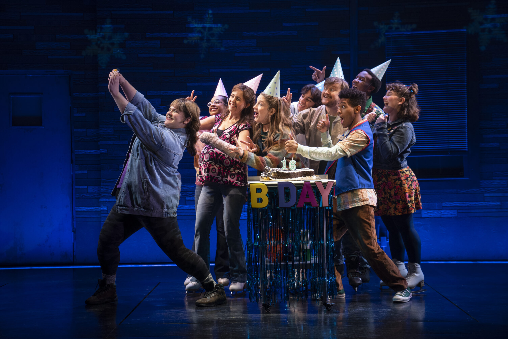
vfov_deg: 19.5
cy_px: 170
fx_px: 988
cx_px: 254
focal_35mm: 70
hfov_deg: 28.8
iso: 1250
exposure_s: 1/400
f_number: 5
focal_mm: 70
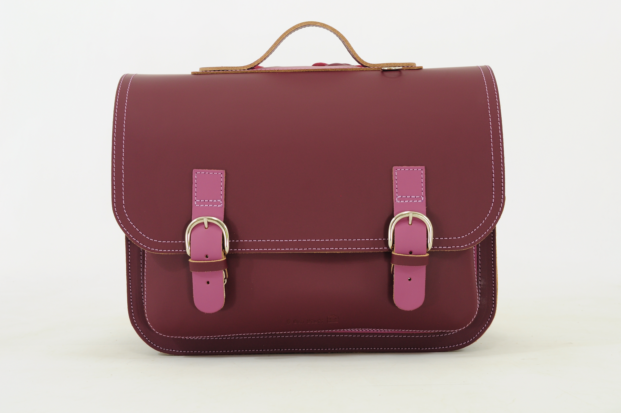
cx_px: 310
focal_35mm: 54
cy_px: 206
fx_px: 930
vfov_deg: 25.0
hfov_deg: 36.9
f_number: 9
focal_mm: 36
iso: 200
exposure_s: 1/25
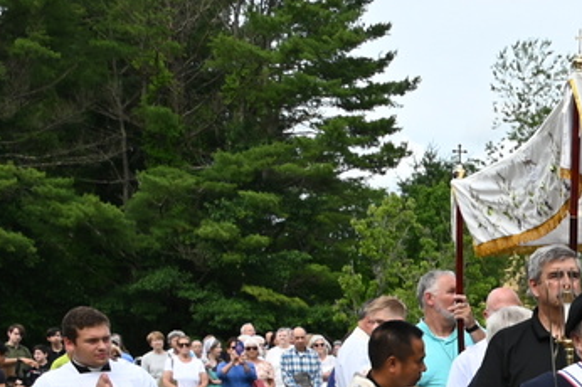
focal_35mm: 111
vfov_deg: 11.9
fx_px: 1793
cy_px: 526
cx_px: 1068
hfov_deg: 15.6
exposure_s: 1/160
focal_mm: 24
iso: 100
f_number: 8
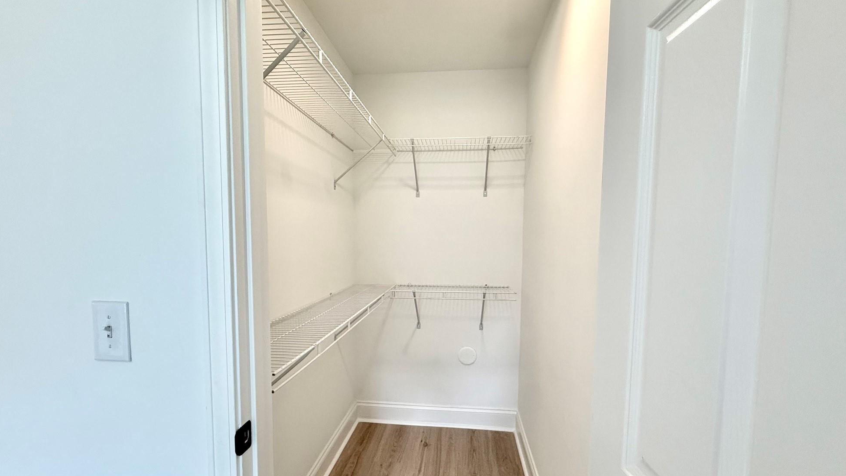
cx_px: 427
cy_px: 262
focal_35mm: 16
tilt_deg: -4.5
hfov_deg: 99.4
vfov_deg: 66.9
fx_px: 359
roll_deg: -0.5
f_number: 2.2
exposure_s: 1/120
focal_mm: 2.22
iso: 125
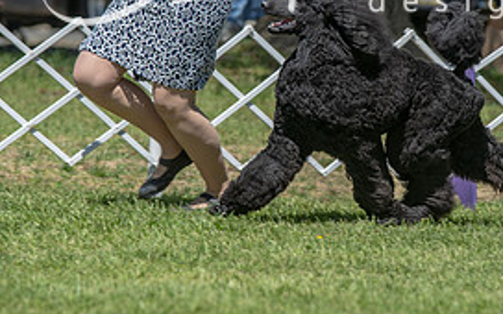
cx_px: 309
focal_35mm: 391
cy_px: 58
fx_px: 5360
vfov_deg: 3.4
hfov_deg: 5.4
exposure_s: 1/400
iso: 100
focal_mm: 180
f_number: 5
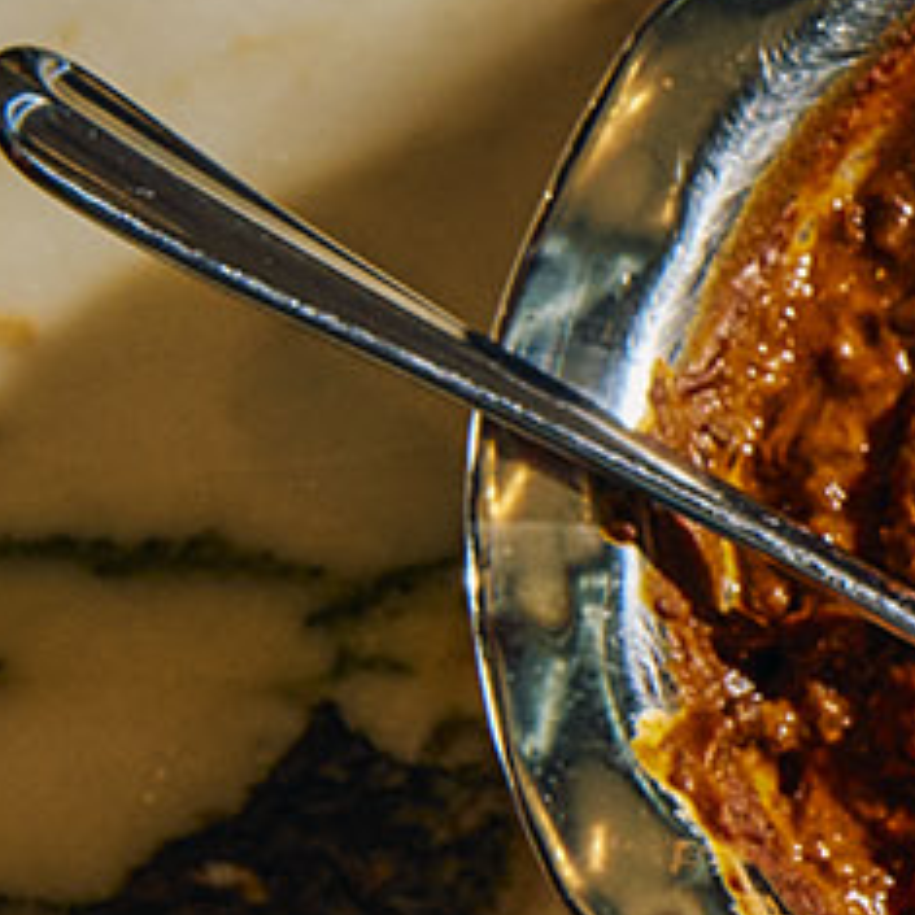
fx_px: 11902
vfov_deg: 4.4
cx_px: 3683
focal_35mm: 398
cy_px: 637
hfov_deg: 4.1
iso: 200
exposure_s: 1/160
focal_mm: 55
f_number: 7.1
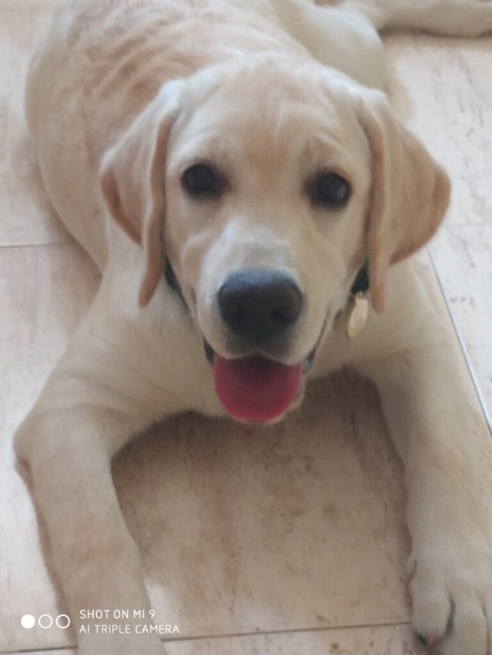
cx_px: 246
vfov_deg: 58.4
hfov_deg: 45.4
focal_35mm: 31
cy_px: 328
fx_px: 587
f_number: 2.2
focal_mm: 6.22
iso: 3827
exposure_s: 1/33
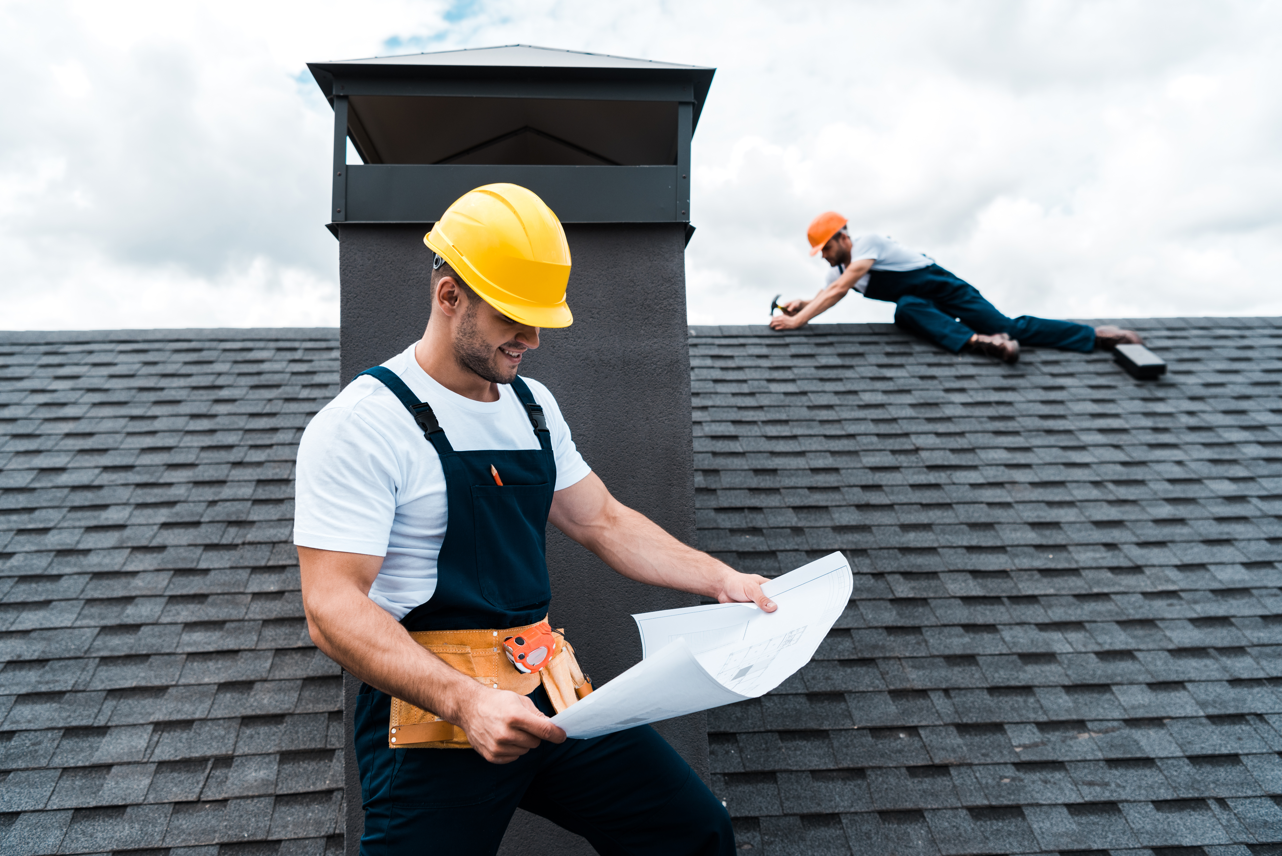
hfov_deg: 63.6
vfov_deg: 45.0
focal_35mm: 29
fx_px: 1033
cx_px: 641
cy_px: 428
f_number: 4
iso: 100
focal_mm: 29
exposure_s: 1/1000
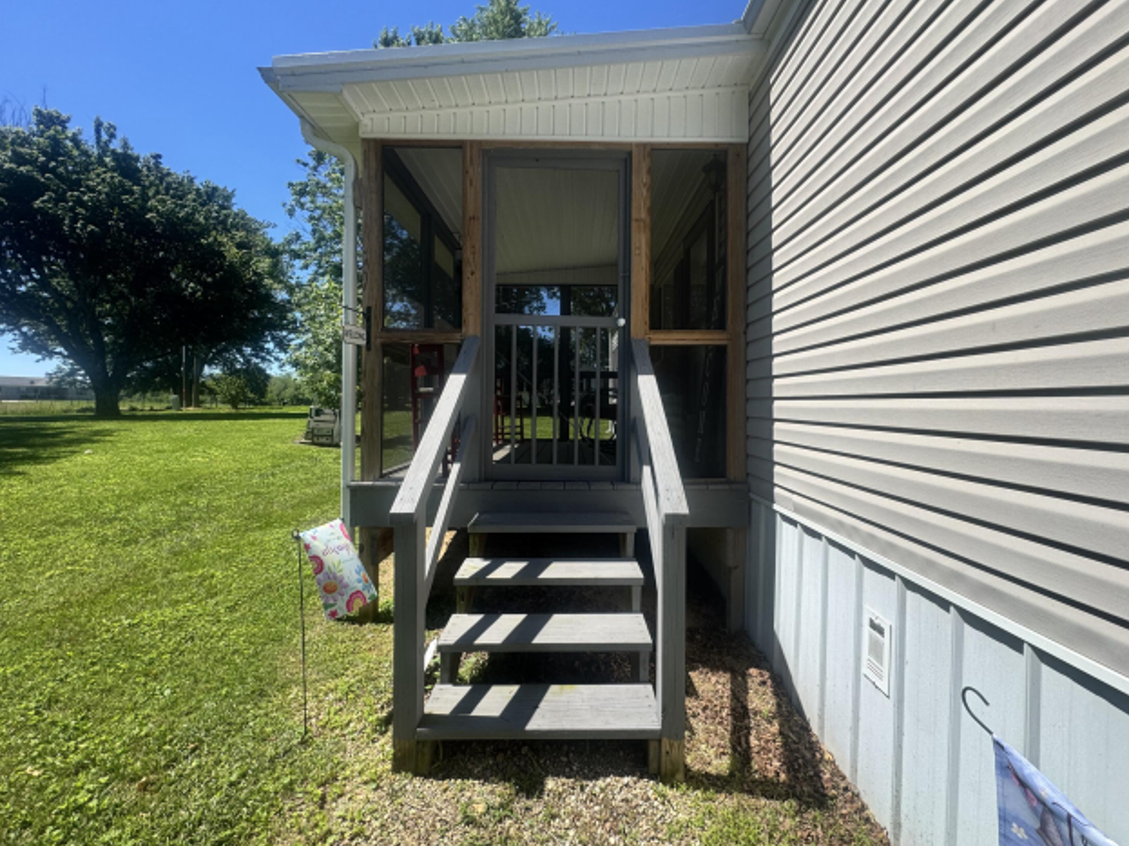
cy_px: 402
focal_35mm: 15
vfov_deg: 81.7
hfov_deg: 98.2
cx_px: 577
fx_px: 489
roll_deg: -0.2
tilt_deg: +0.2
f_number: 2.2
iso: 40
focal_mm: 2.22
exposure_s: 1/879
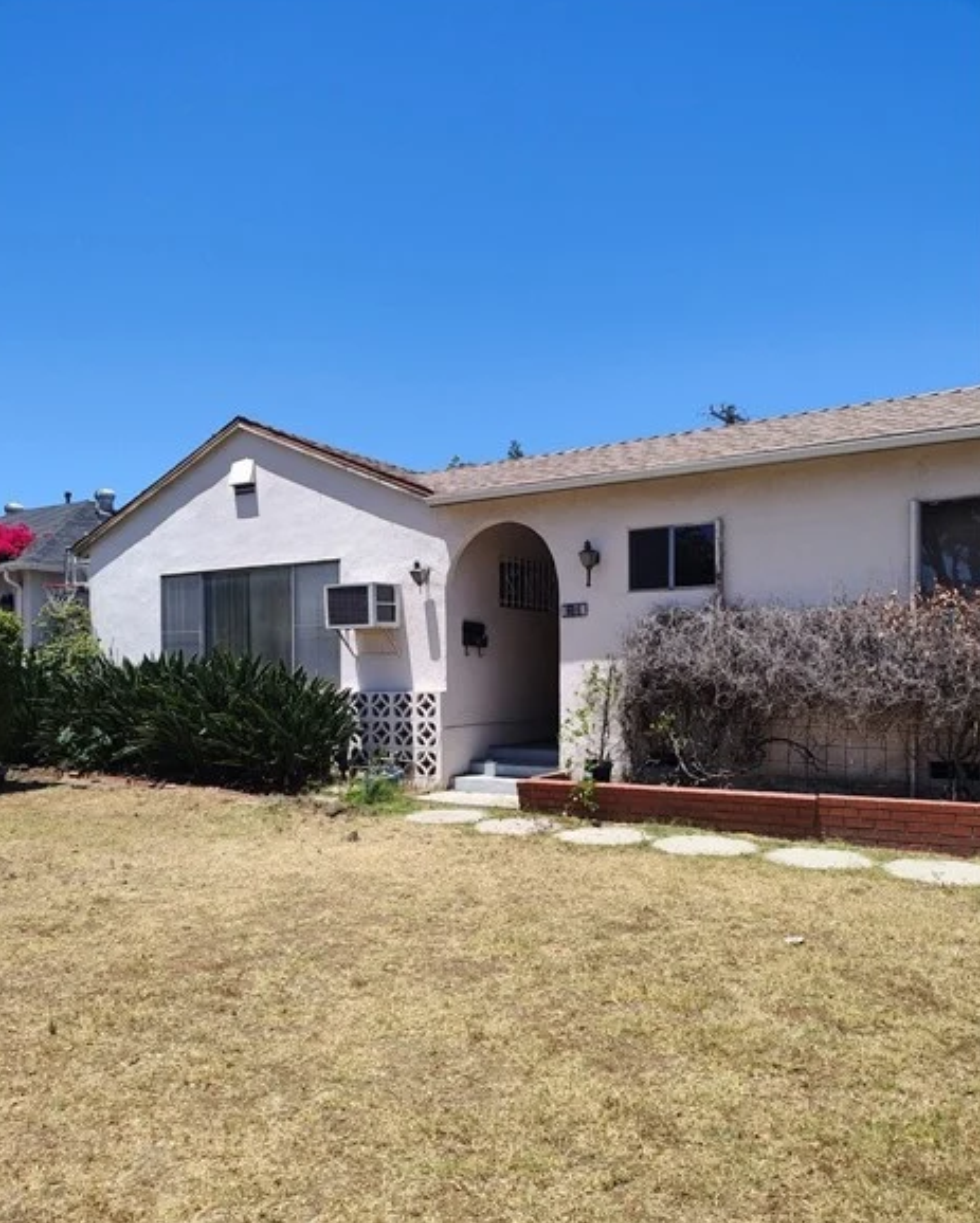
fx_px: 978
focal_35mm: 27
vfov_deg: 64.0
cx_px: 480
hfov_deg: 53.2
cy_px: 658
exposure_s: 1/1407
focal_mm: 4.71
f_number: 1.7
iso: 120
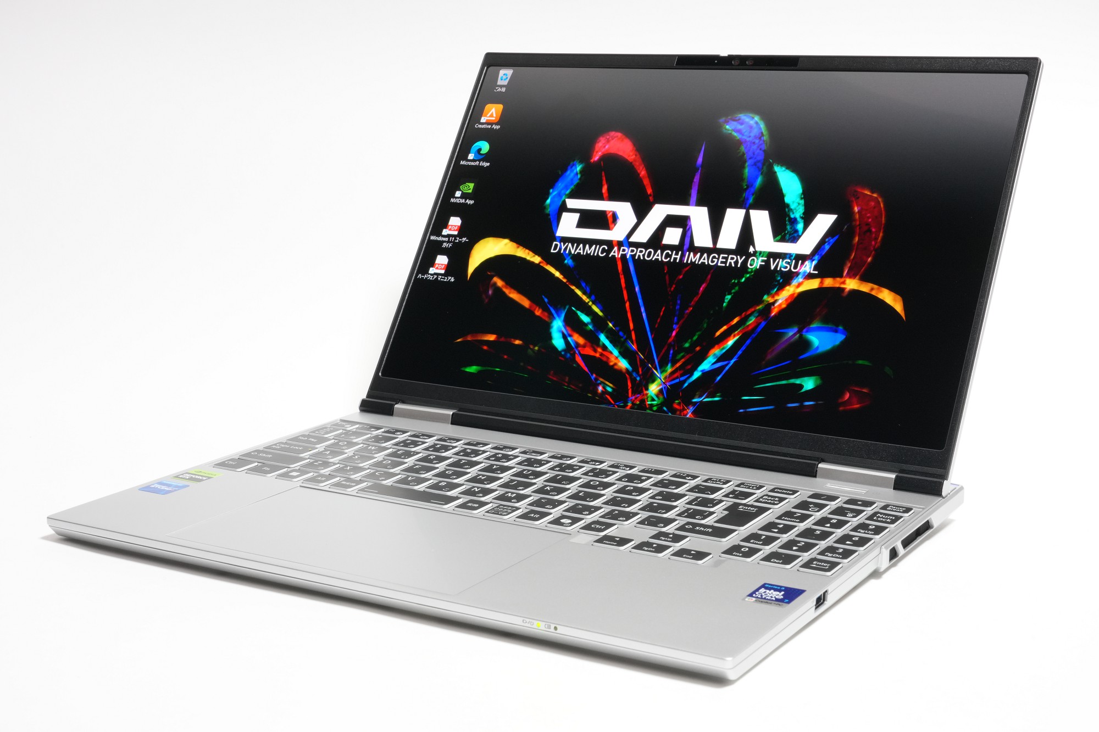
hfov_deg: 38.2
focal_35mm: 52
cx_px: 550
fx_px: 1587
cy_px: 366
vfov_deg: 26.0
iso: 1600
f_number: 22
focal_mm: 52
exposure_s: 1.3
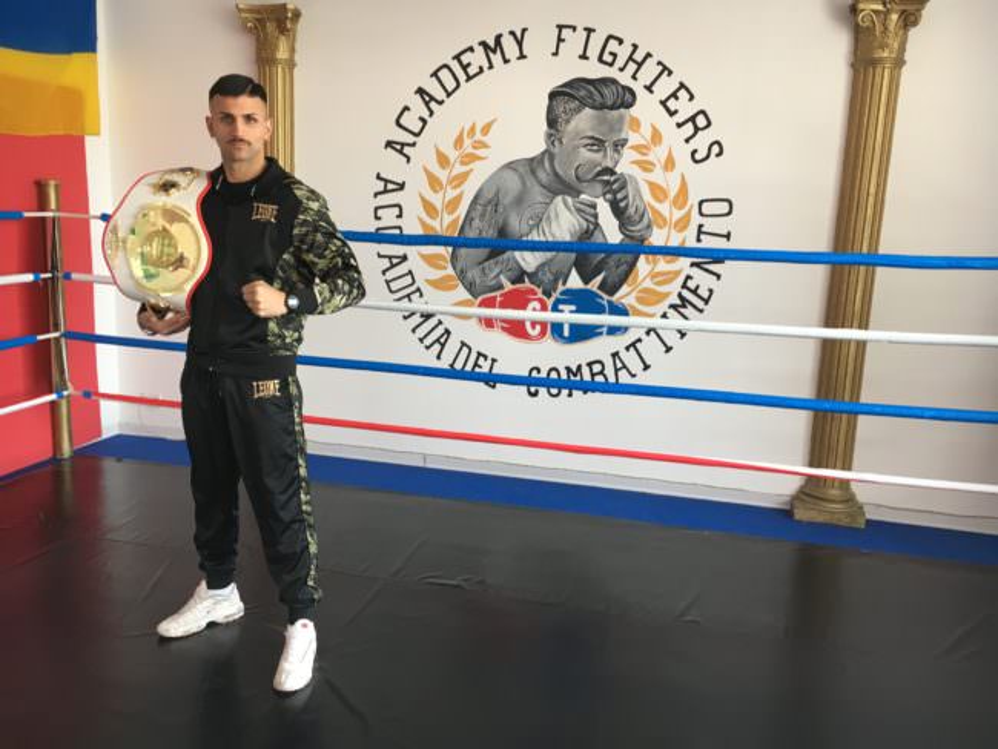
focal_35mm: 29
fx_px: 836
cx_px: 499
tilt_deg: -9.4
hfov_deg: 61.6
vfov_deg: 48.3
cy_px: 374
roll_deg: -1.7
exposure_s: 1/33
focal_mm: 4.15
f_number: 2.2
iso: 80
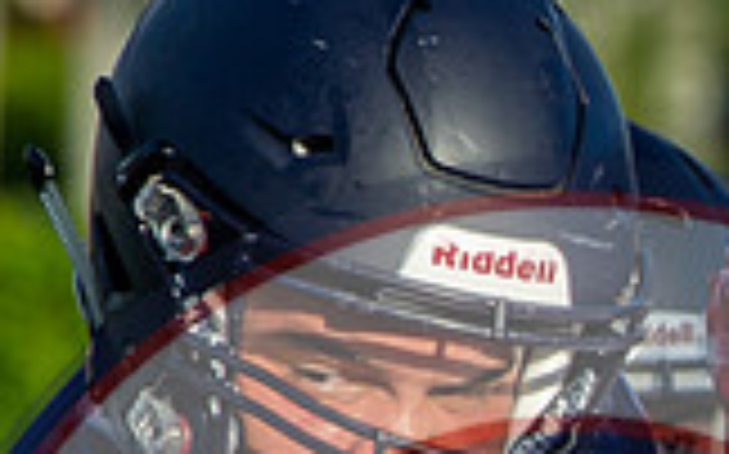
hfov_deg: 1.7
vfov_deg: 1.0
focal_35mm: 1270
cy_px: 1150
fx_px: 25214
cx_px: 1684
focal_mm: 200
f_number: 6.3
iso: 200
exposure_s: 1/1000
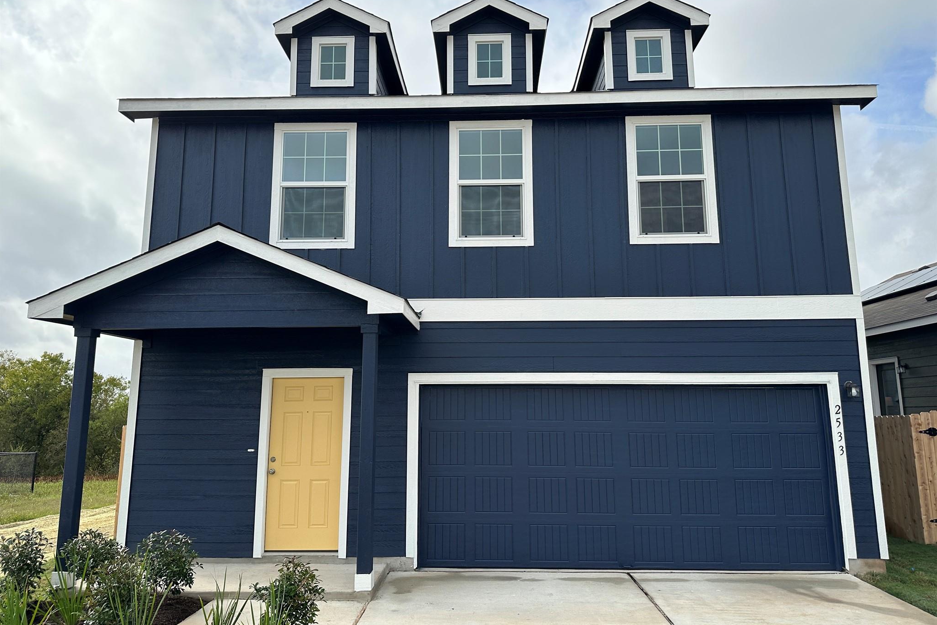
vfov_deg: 51.2
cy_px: 288
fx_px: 651
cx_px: 468
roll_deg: +0.0
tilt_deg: +9.6
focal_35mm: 25
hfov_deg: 71.5
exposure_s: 1/2410
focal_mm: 6.86
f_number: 1.78
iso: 80
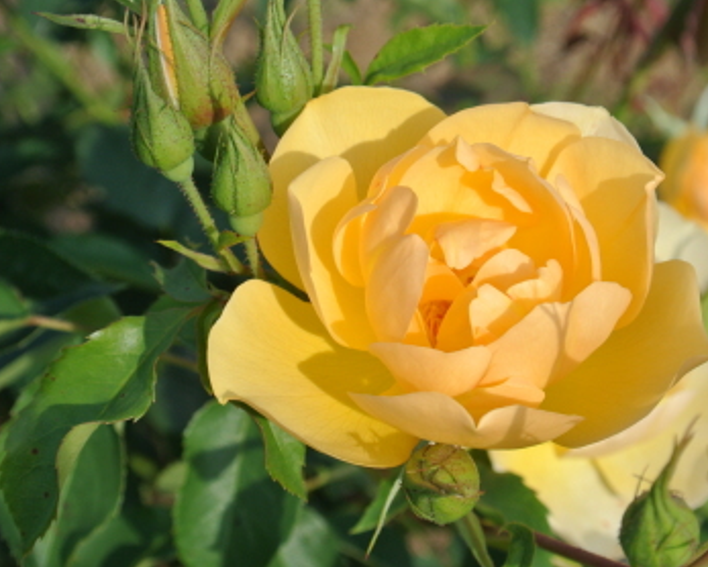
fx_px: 1929
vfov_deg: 16.7
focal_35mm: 92
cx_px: 447
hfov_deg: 20.8
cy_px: 315
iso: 100
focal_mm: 25.2
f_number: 5.6
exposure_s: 1/400
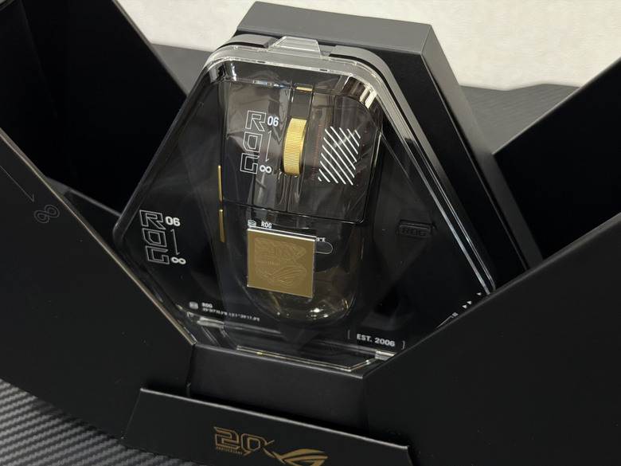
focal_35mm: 48
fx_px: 861
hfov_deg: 39.7
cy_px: 233
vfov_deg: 30.3
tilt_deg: -38.2
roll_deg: -1.0
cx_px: 310
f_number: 1.78
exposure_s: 1/40
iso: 250
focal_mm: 6.76
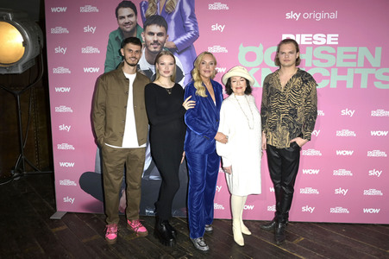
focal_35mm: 26
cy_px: 130
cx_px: 194
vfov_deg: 49.5
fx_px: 281
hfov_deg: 69.4
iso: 400
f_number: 5
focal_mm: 26
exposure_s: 1/200
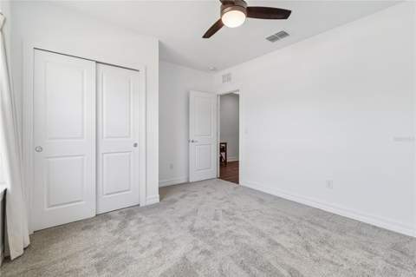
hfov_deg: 100.4
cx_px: 208
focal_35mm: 15
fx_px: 173
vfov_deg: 77.2
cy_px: 138
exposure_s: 1/15
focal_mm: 10
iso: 100
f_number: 7.1
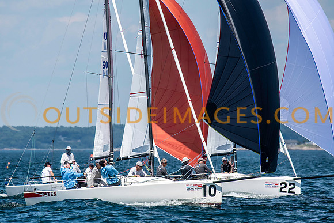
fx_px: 4536
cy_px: 121
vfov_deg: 2.8
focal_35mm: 489
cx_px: 153
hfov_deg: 4.2
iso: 320
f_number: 5.6
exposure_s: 1/2500
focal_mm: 300
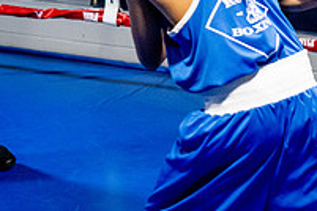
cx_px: 344
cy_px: 4
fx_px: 1321
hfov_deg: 13.4
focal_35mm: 150
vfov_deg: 9.1
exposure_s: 1/800
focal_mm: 35
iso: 5000
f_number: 2.8
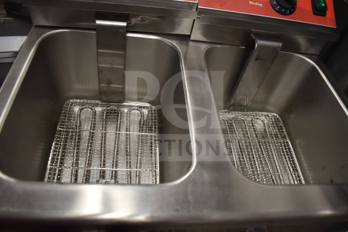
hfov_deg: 67.4
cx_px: 174
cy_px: 116
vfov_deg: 48.0
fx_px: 261
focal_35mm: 27
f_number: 3.5
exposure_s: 1/30
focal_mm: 18
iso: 400
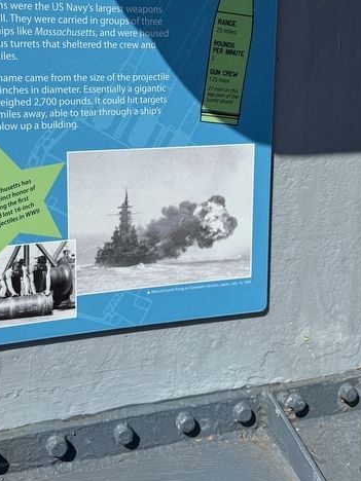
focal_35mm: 41
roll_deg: -1.6
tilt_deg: -17.9
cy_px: 156
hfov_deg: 34.7
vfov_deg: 45.0
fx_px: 570
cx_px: 115
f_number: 1.78
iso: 80
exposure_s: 1/8130
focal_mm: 6.76
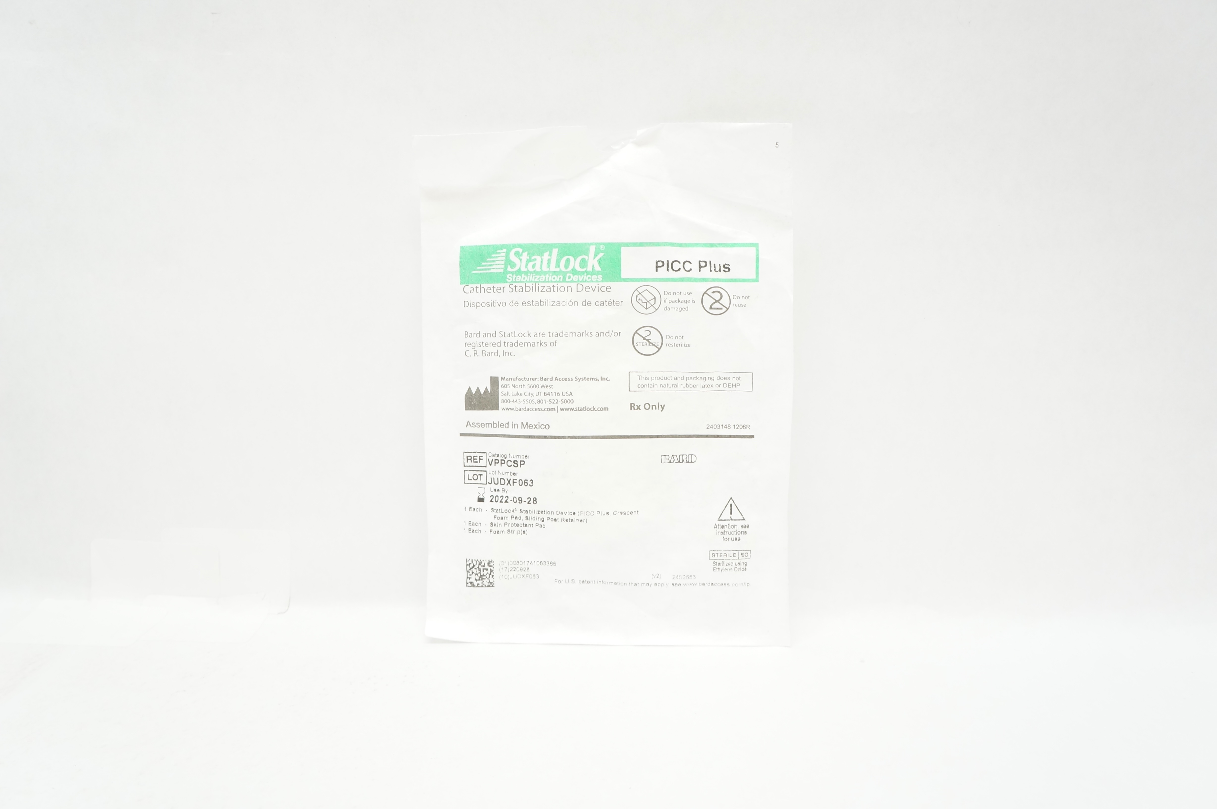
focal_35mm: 27
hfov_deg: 67.4
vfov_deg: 47.8
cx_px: 608
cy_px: 404
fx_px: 912
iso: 800
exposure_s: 1/60
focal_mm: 18
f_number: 6.3
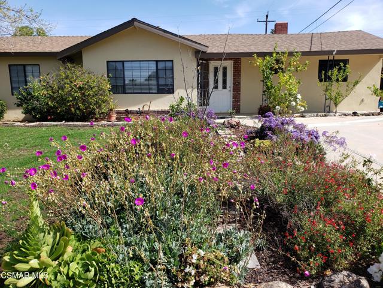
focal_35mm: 26
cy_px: 144
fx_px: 288
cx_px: 192
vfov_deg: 53.1
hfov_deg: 67.3
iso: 50
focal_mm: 4.3
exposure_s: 1/866
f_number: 2.4
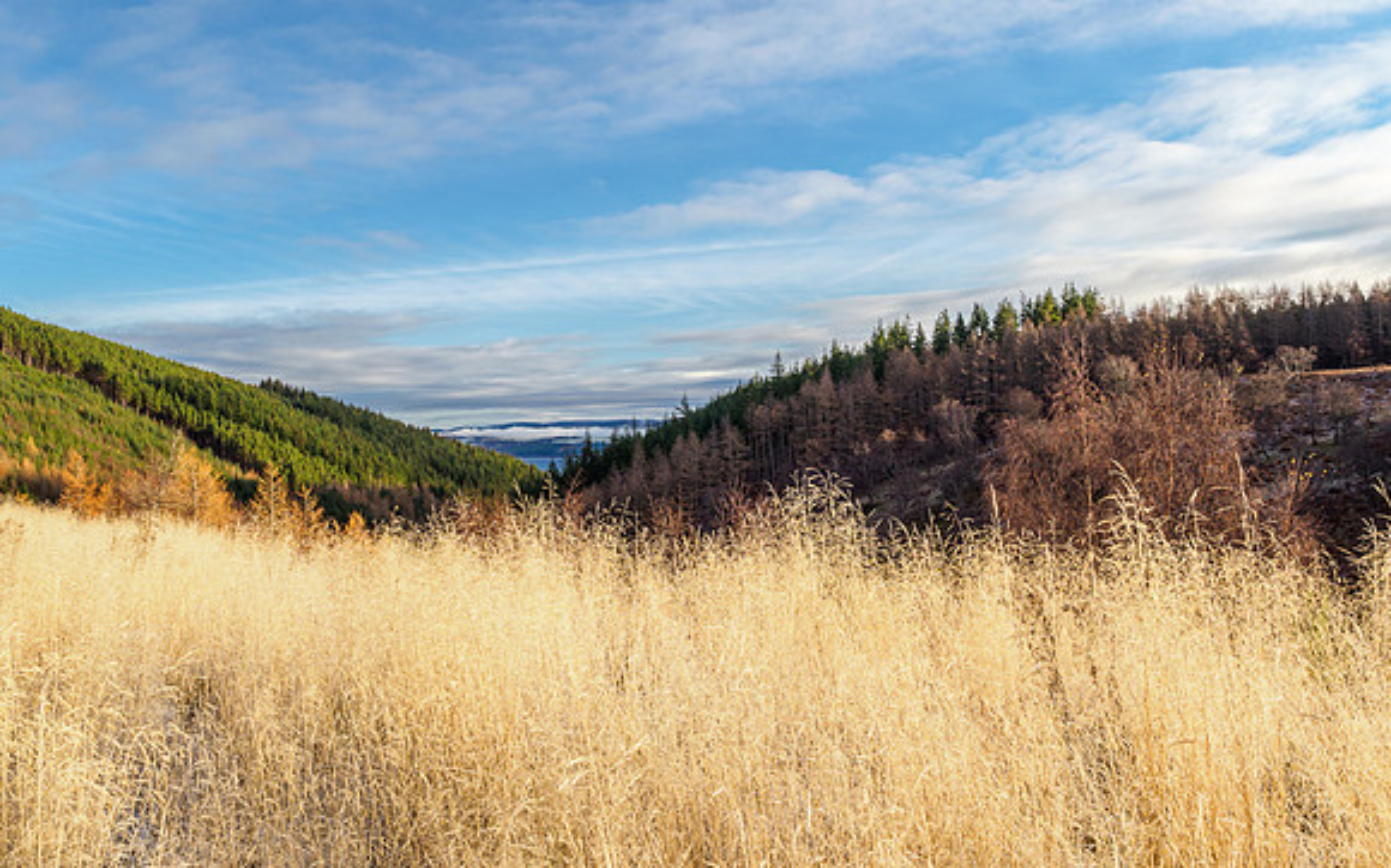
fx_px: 1205
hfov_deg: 60.0
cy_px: 434
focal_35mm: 32
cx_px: 696
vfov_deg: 39.6
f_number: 7.1
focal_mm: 15
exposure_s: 1/25
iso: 64
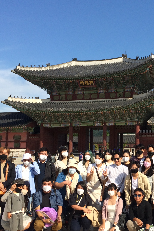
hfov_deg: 26.8
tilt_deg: +2.9
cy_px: 129
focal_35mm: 49
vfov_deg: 40.3
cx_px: 129
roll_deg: -1.4
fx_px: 314
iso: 32
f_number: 2.2
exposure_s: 1/2160
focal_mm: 4.15
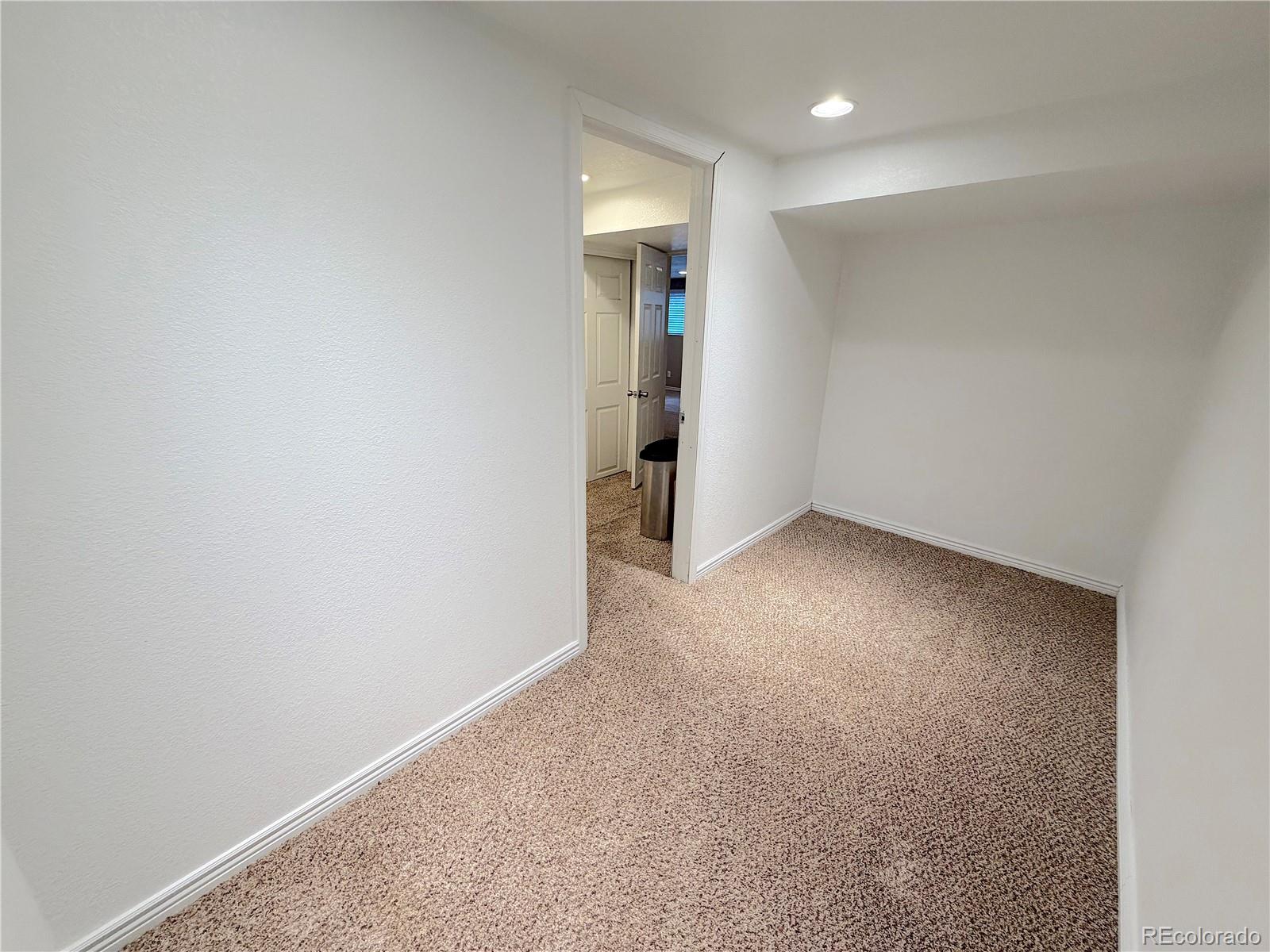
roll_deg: -1.6
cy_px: 476
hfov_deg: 102.1
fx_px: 514
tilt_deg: -17.1
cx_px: 635
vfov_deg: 85.7
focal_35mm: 14
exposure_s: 1/120
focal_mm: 2.22
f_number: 2.2
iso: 250
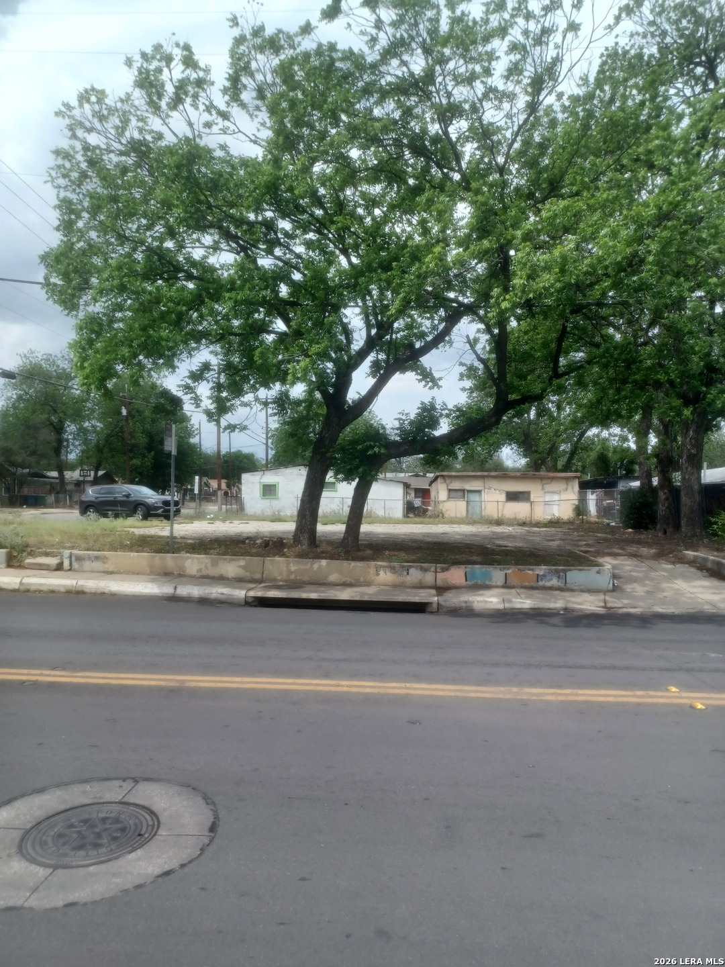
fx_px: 698
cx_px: 362
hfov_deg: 54.9
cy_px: 484
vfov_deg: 69.4
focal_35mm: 25
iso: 32
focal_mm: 4.6
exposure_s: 1/470
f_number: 1.8
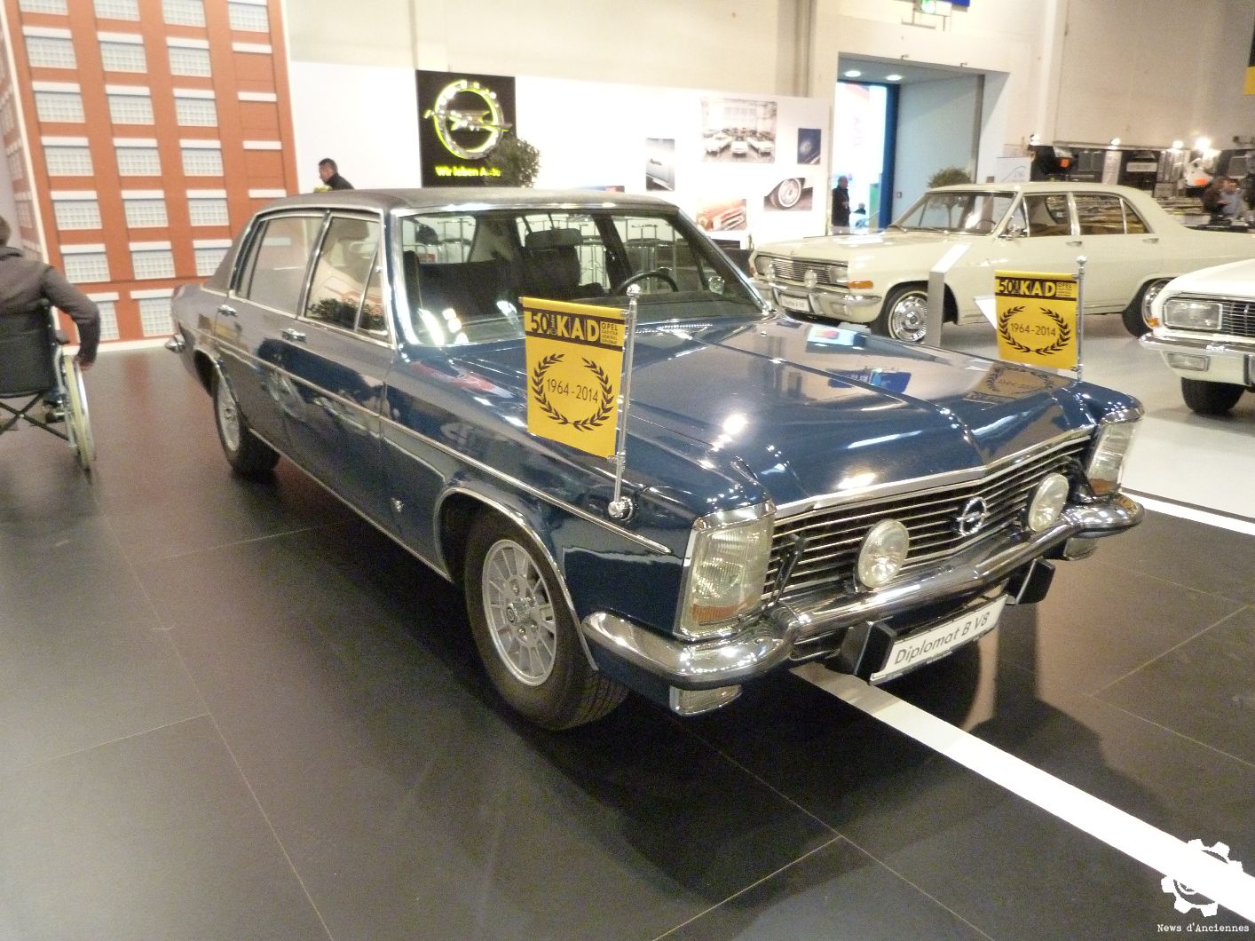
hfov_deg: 69.4
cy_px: 470
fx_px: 906
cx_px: 628
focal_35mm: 25
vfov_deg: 54.9
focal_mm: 4.5
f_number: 2.8
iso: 800
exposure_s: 1/30
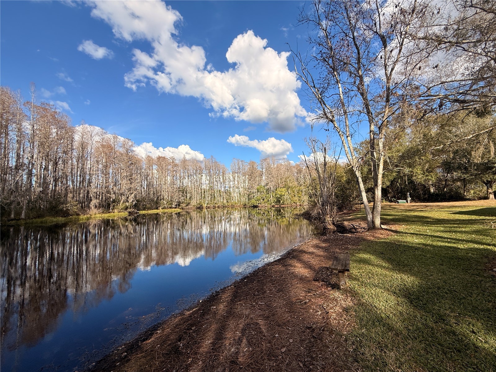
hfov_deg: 102.1
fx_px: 201
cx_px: 248
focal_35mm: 14
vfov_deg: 85.7
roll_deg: +1.3
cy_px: 186
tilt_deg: +4.3
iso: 50
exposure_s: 1/1901
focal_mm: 2.22
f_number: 2.2
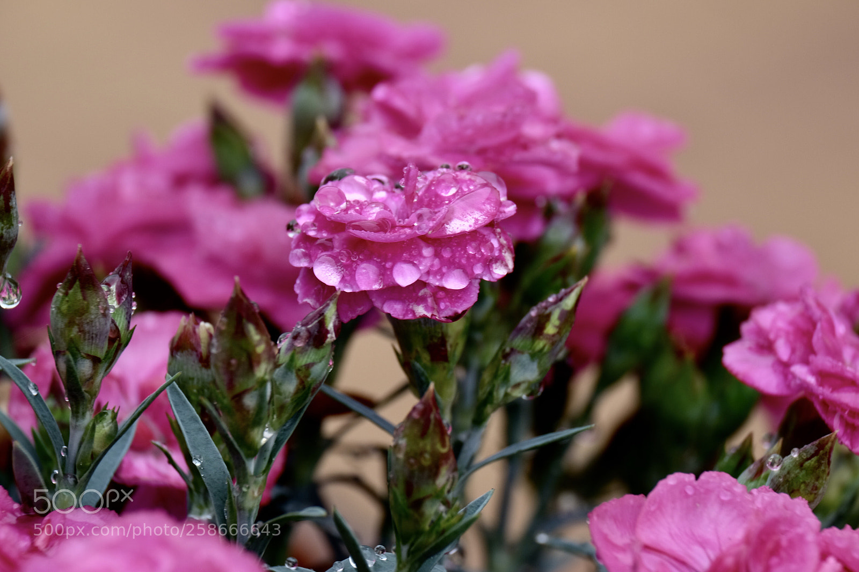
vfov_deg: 4.6
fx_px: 7156
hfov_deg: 6.9
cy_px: 286
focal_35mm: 300
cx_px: 430
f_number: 9
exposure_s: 1/100
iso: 200
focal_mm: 200
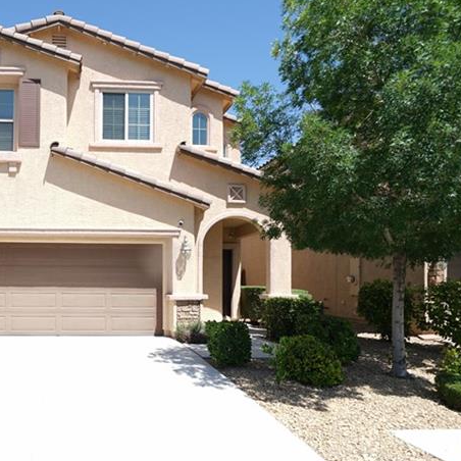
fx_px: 377
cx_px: 96
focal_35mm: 25
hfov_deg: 58.4
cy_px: 278
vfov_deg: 62.3
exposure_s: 1/125
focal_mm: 13
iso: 50
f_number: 6.3
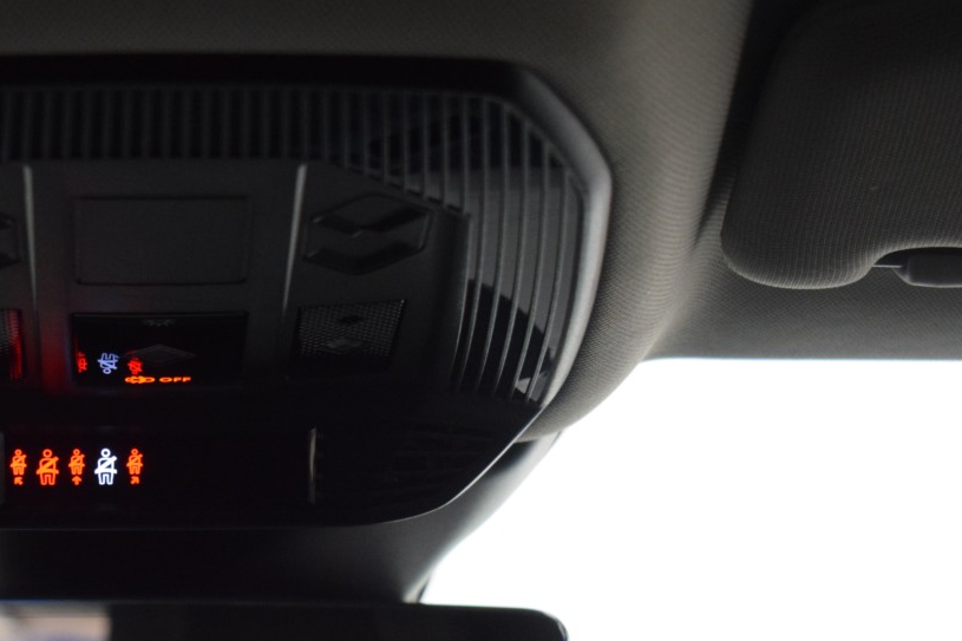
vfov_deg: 10.8
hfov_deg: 16.0
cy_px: 426
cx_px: 199
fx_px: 3393
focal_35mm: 127
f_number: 5.3
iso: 2000
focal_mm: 46
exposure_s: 1/60
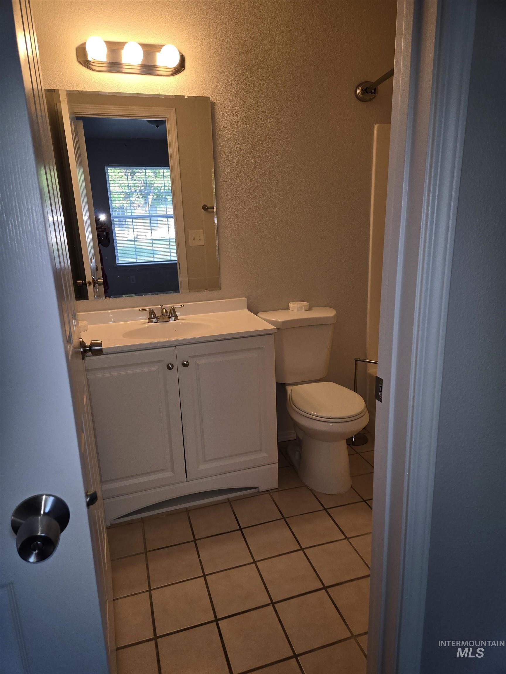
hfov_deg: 58.9
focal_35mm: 23
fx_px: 448
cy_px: 337
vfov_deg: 73.9
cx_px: 253
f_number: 1.8
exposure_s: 1/60
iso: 50
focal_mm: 5.4
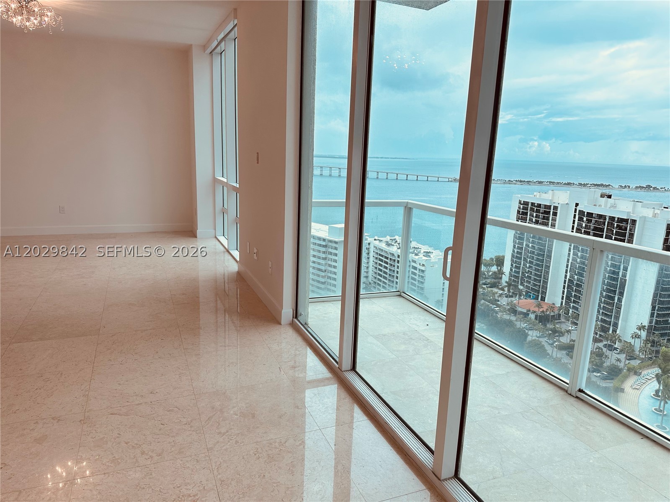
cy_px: 251
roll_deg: -2.4
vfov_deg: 56.8
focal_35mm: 24
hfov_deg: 71.6
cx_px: 335
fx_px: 465
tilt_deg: -11.8
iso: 80
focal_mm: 6.86
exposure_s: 1/555
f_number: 1.78
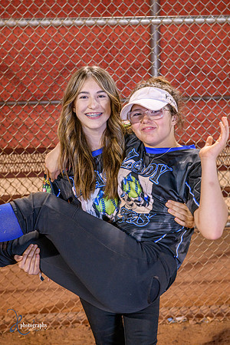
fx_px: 671
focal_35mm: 70
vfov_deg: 28.8
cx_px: 115
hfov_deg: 19.5
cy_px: 172
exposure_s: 1/80
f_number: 5
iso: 2000
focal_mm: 70
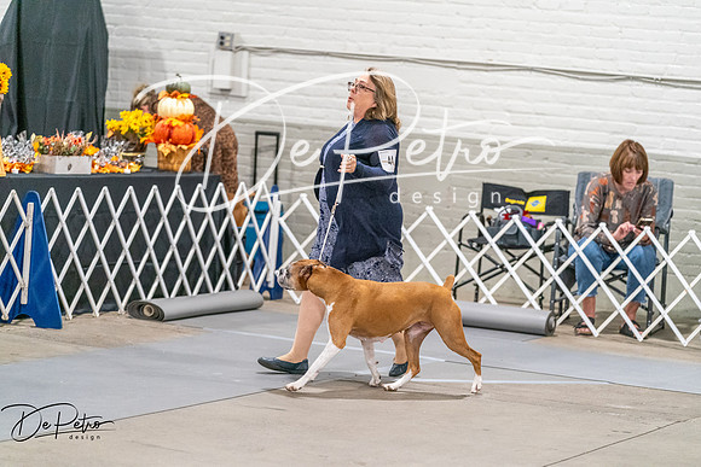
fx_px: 2512
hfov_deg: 15.9
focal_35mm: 129
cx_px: 350
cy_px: 234
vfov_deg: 10.6
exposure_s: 1/250
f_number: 3.2
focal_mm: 129
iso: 6400
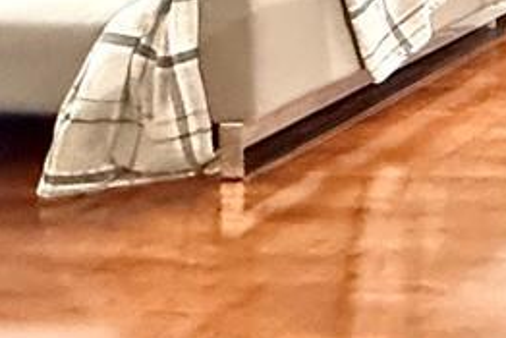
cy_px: -363
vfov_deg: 13.1
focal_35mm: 89
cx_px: 1078
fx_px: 1252
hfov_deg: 16.2
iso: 1000
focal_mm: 2.22
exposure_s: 1/60
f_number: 2.2
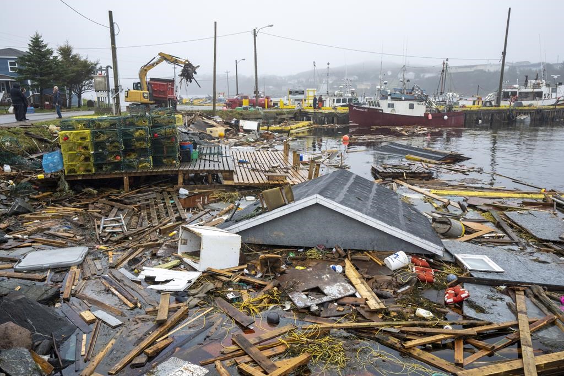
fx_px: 470
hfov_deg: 61.9
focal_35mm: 30
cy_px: 188
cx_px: 282
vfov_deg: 43.6
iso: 800
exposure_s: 1/250
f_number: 8
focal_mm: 30
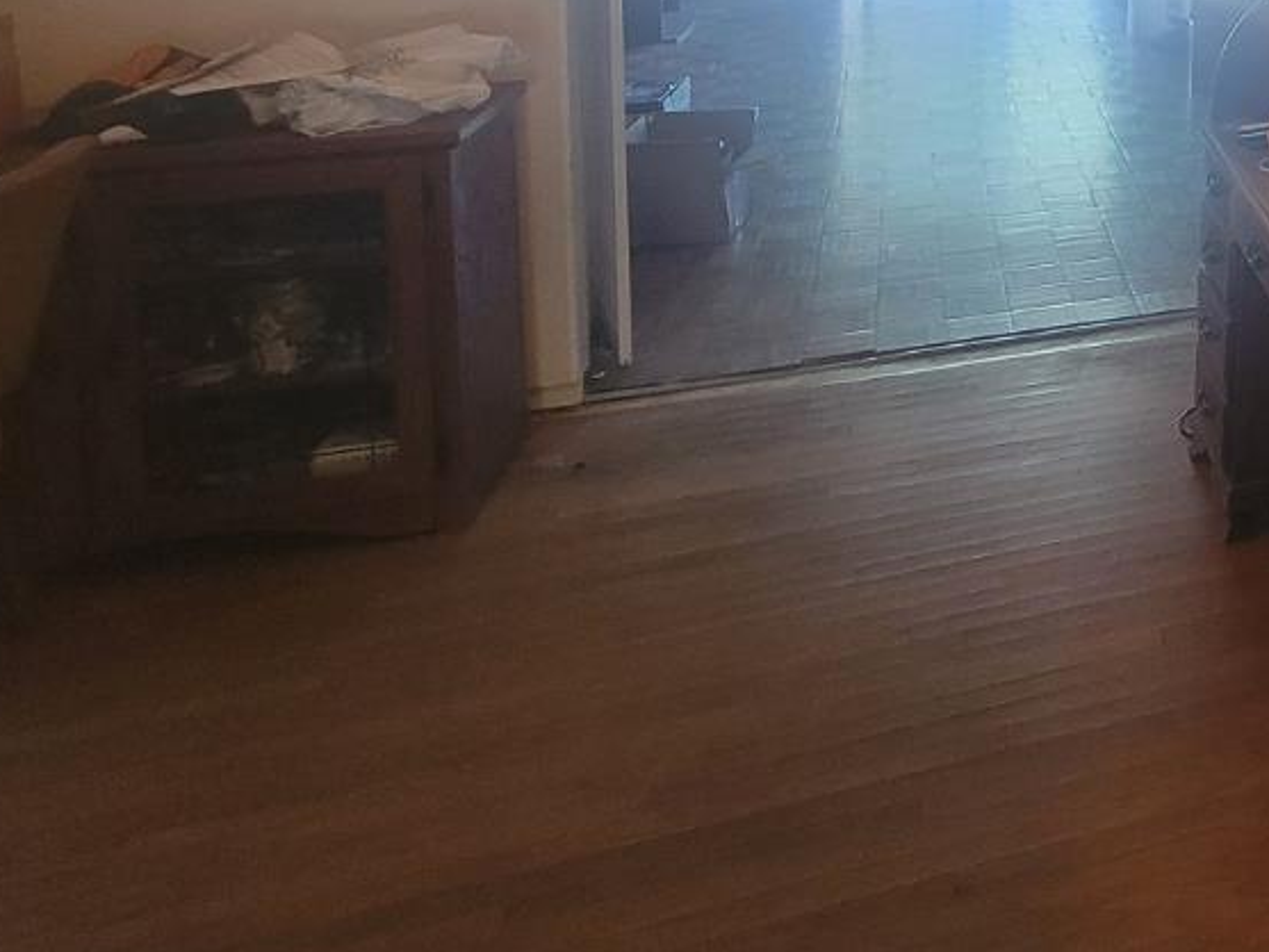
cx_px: 1602
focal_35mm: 35
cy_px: -115
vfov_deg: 34.6
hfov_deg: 36.8
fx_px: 1283
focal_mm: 2.2
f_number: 2.2
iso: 320
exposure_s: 1/60
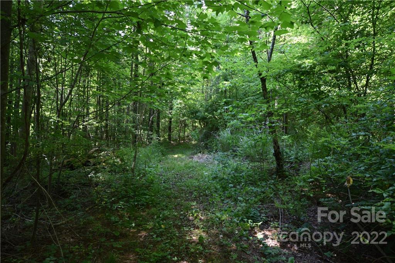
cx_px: 198
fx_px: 247
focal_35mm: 22
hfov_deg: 77.3
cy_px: 132
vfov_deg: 56.1
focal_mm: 15
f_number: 5
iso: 400
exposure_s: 1/100
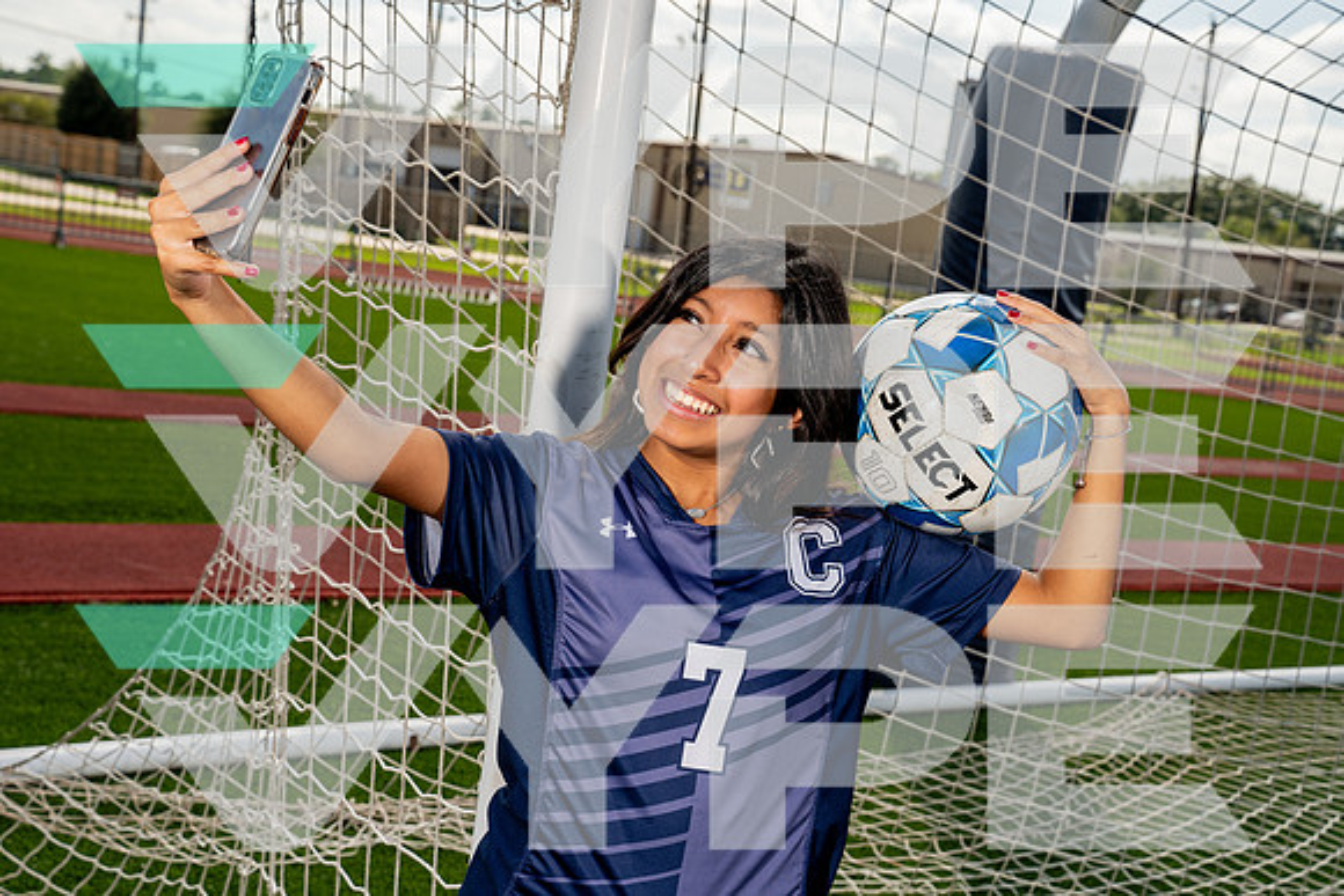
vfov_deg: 25.1
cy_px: 448
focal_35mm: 54
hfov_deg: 36.9
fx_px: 2016
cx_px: 672
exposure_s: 1/250
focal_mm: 54
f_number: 8
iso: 100
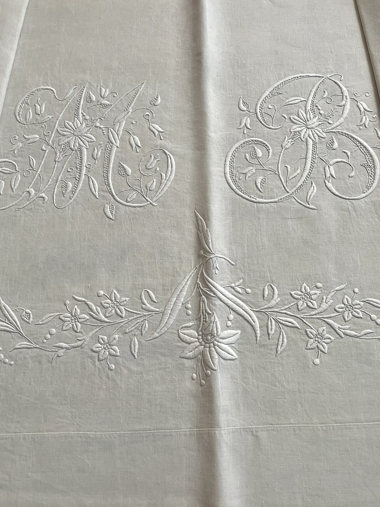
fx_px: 381
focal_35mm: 26
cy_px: 254
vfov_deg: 67.3
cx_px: 190
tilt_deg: -72.9
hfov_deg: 53.1
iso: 125
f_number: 1.6
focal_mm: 4.2
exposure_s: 1/100
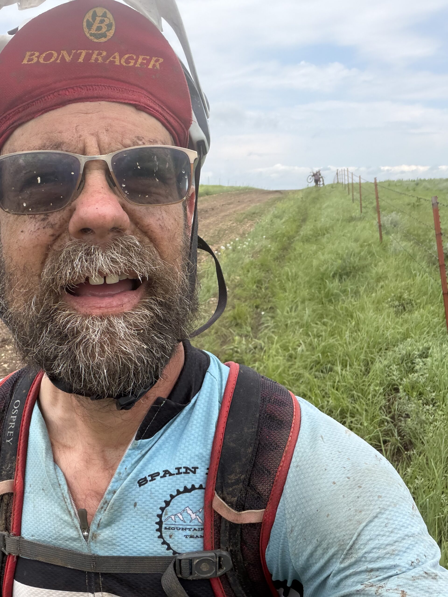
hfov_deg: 46.8
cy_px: 298
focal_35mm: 30
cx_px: 224
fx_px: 518
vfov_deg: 60.0
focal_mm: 2.71
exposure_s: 1/312
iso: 32
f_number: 1.9
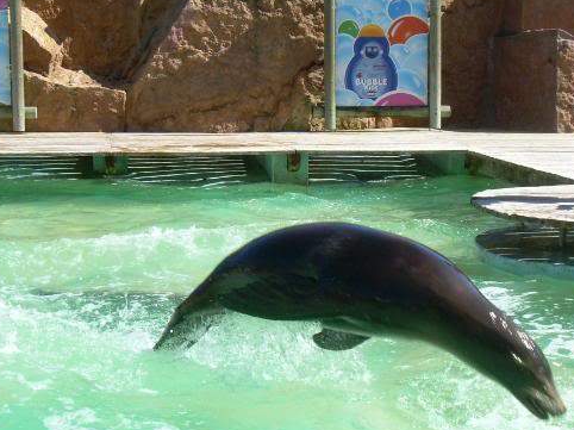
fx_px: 1342
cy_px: 218
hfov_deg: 24.1
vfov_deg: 18.2
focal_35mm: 81
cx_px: 267
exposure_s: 1/229
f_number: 5.7
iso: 50
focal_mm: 10.3
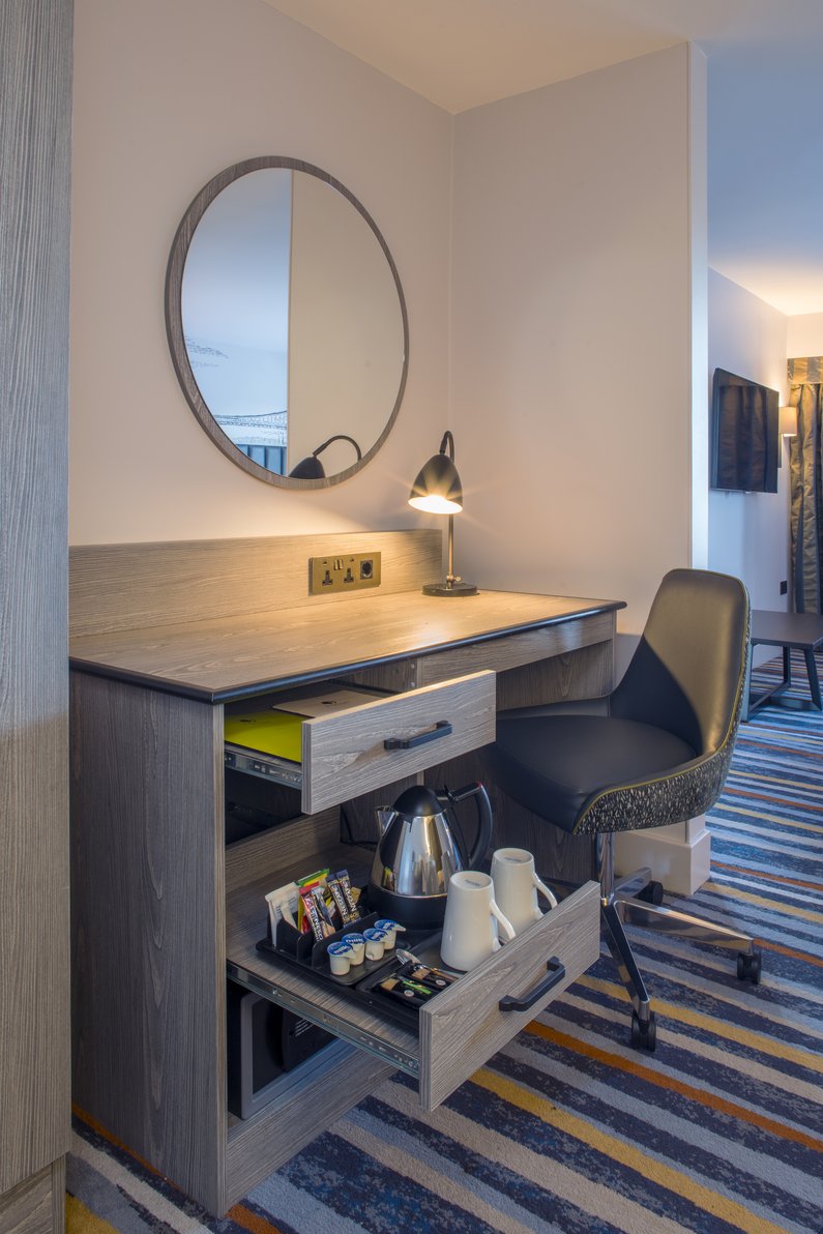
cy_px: 617
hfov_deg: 53.1
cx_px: 412
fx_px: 823
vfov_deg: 73.7
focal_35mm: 24
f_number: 16
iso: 160
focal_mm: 24
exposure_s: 4
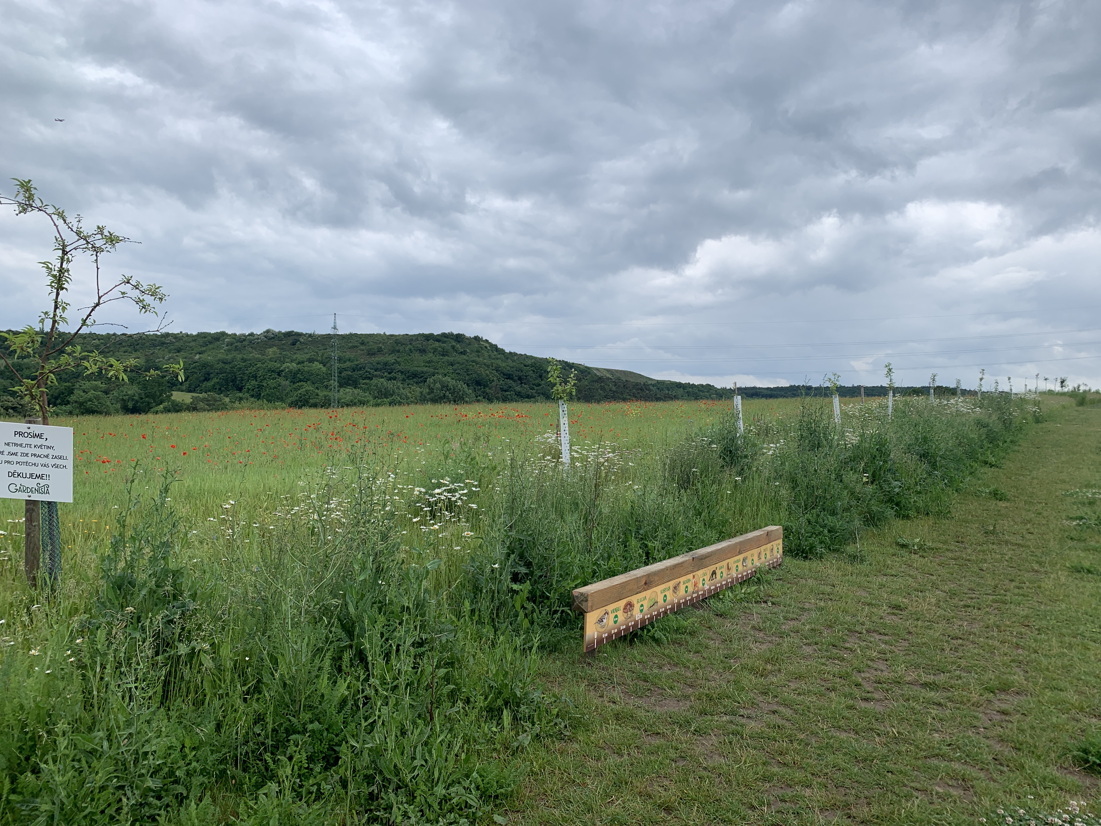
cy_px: 413
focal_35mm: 26
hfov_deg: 67.3
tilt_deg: -1.4
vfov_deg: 53.1
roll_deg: +0.9
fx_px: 827
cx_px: 550
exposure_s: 1/783
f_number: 1.8
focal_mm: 4.25
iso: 25
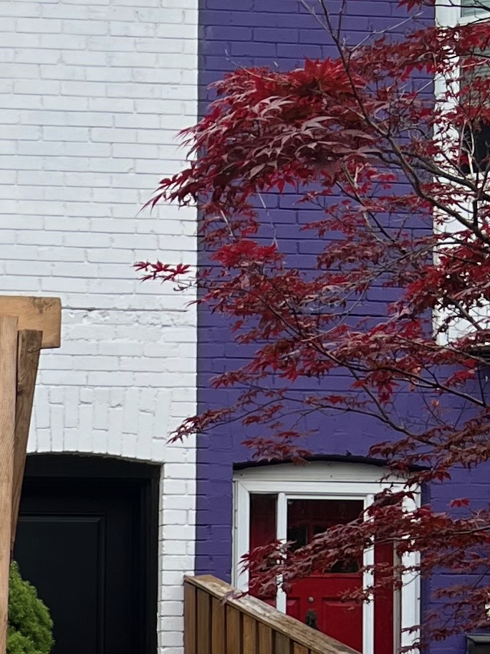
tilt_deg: -0.8
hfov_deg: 11.7
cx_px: -452
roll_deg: -0.2
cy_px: 871
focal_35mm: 115
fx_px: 2170
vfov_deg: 16.1
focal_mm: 5.7
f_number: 1.5
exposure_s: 1/753
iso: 50
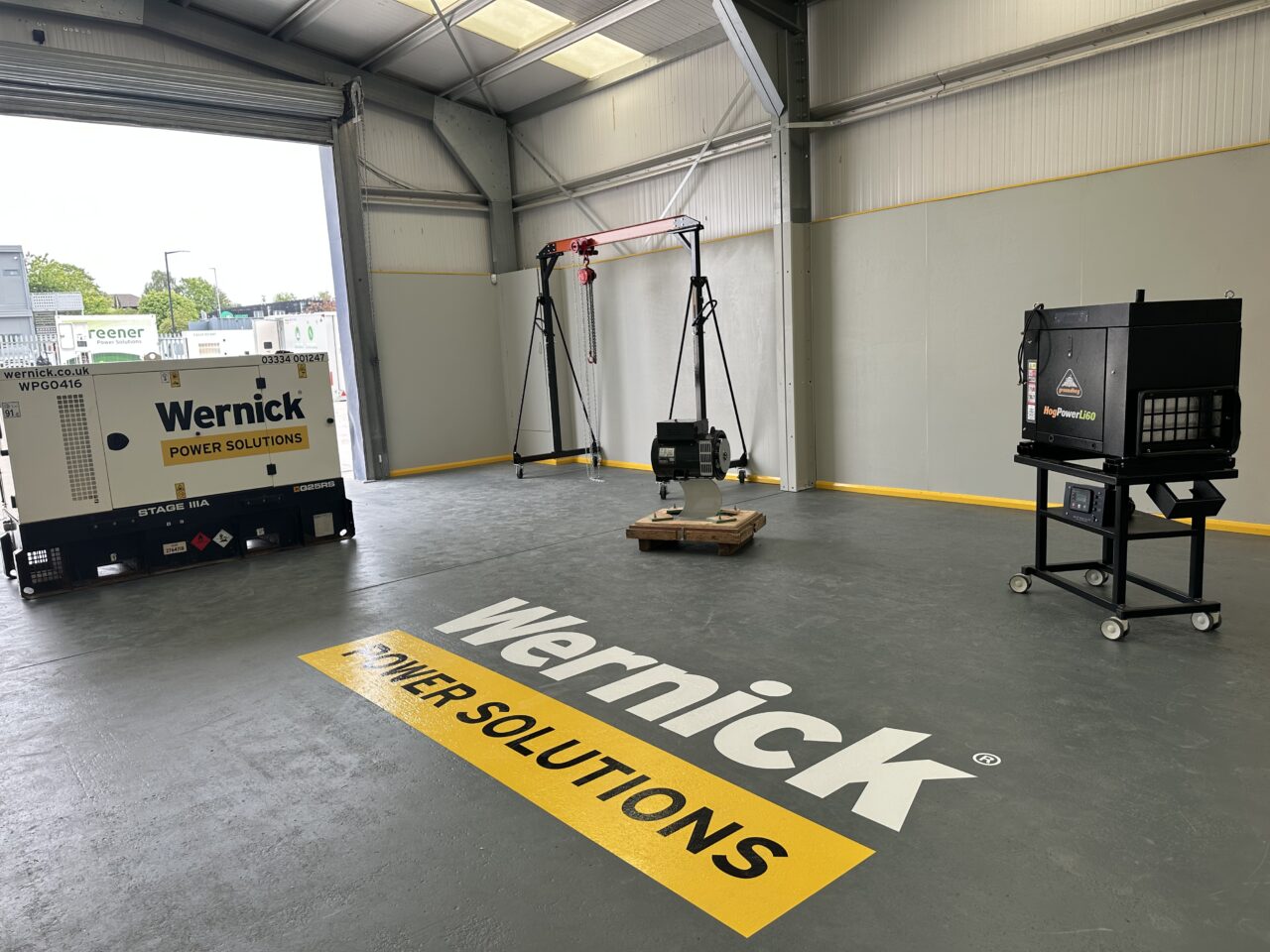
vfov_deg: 56.8
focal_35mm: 24
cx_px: 635
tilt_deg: -8.6
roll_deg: +3.8
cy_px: 476
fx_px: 881
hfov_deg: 71.6
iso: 80
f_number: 1.78
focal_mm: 6.86
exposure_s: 1/303
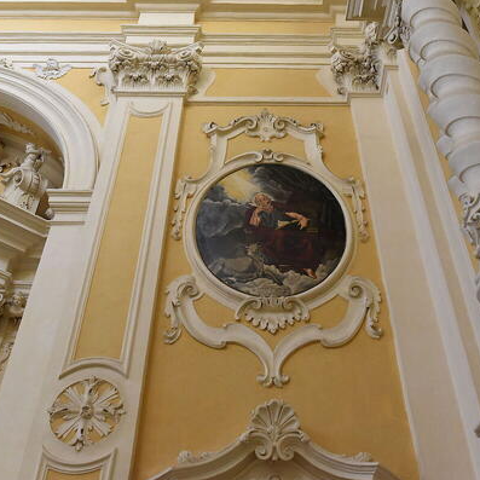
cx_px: 270
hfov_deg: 46.0
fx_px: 565
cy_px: 240
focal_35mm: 36
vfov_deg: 46.0
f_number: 4.8
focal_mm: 28
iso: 8000
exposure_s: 1/250
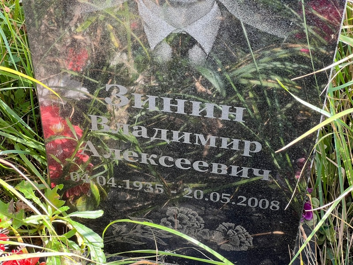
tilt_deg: -46.1
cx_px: 176
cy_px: 132
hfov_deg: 25.3
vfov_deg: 19.1
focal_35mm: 77
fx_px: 785
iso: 125
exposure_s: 1/121
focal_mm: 9
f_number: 2.8
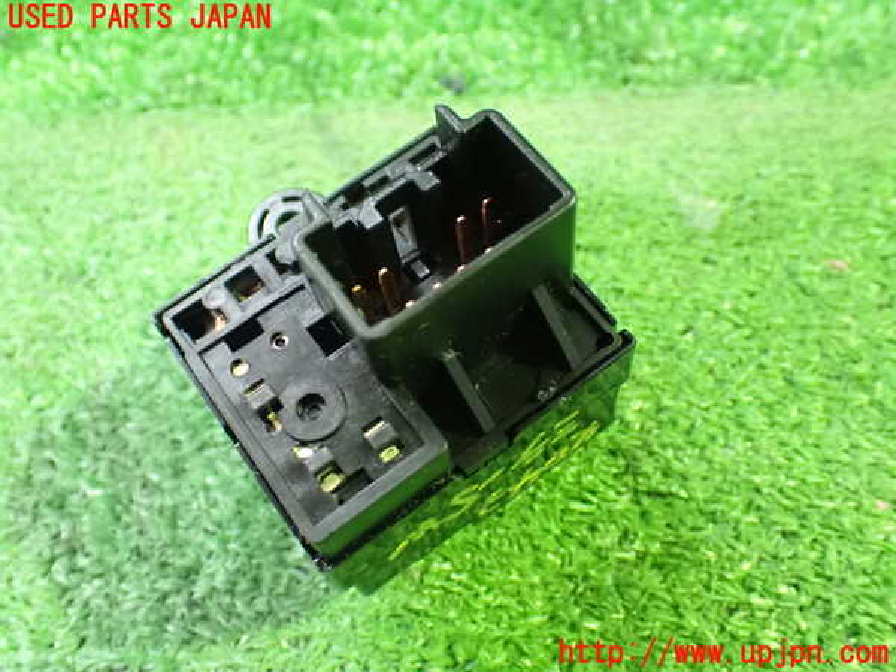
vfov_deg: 37.7
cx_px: 448
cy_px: 336
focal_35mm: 38
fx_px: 984
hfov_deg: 49.0
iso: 1600
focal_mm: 6.83
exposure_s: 1/30
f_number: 2.7
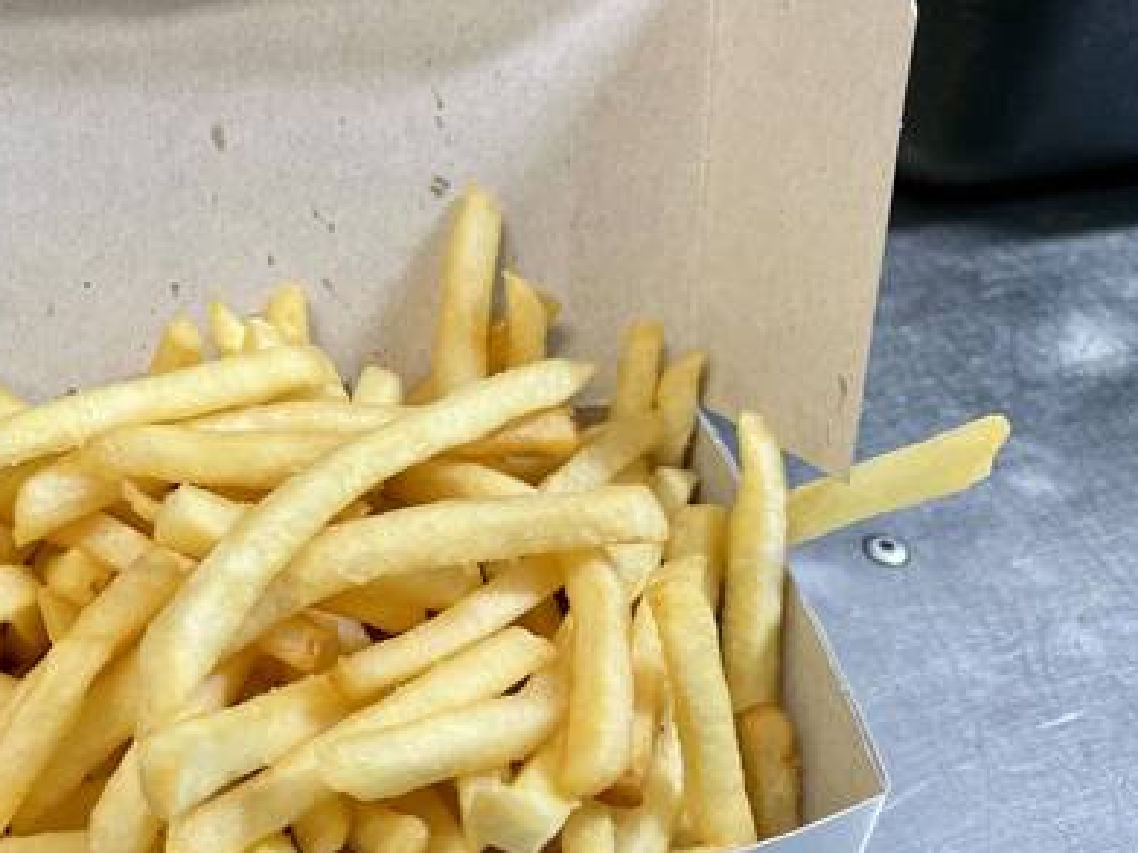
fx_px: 1282
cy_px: 477
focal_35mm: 39
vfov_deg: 36.8
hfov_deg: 46.9
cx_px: 352
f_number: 1.6
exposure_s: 1/60
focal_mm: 4.2
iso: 64
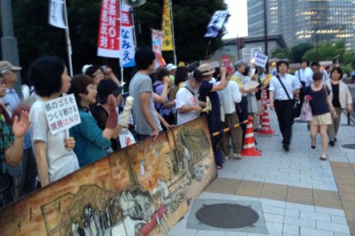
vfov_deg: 37.8
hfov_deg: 54.5
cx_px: 176
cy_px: 108
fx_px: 345
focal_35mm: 35
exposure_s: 1/20
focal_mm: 4.13
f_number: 2.4
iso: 400
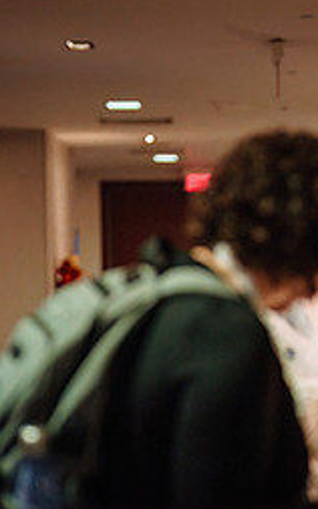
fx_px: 1762
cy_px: 346
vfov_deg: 16.4
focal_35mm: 127
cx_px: 370
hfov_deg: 10.2
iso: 2500
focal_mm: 50
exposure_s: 1/800
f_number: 1.4
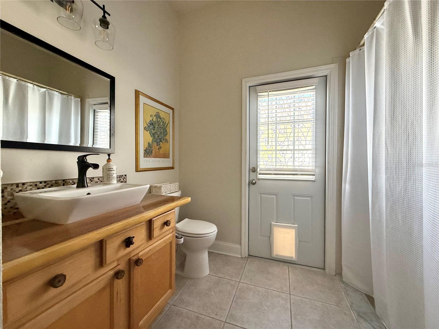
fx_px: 178
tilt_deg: -0.1
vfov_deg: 85.7
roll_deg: +0.1
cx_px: 220
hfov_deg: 102.1
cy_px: 164
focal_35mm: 14
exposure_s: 1/99
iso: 160
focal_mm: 2.22
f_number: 2.2
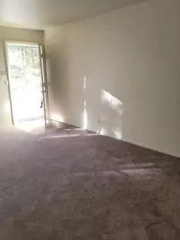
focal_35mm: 28
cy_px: 116
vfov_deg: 63.4
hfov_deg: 49.8
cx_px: 89
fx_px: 194
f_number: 1.8
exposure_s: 1/60
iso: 250
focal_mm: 7
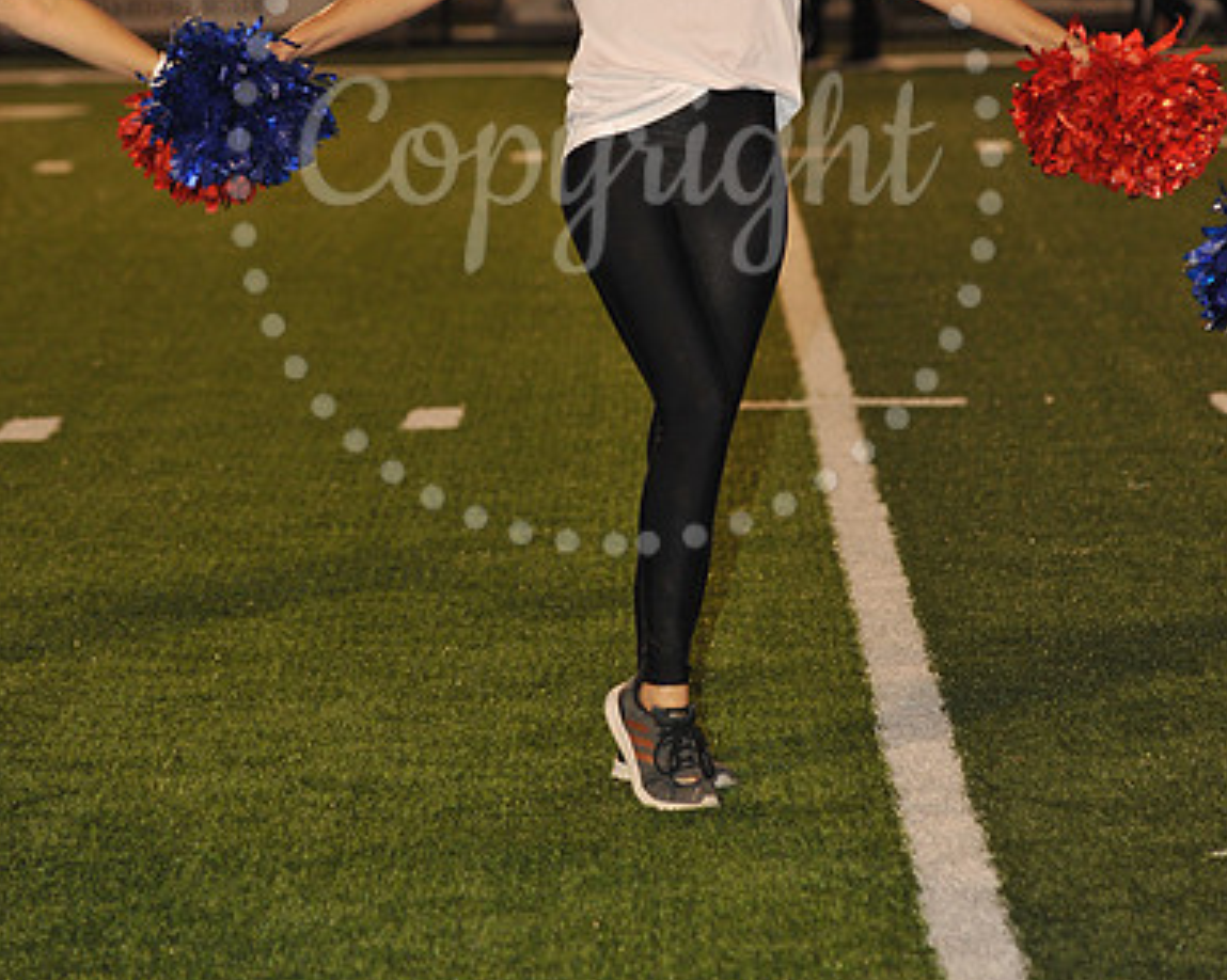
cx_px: 615
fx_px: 10308
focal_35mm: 284
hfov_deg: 6.8
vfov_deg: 5.4
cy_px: 163
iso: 1250
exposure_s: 1/125
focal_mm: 200
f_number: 7.1
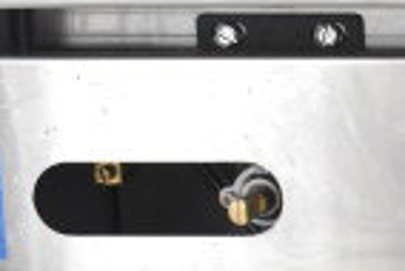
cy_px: 272
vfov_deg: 9.2
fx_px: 1668
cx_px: 776
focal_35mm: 148
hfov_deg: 12.4
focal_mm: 23
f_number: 9
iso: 6400
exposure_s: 1/320
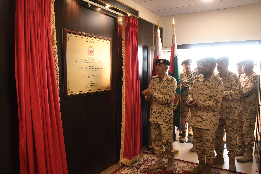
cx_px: 130
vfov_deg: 47.9
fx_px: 196
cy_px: 87
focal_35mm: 27
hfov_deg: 67.4
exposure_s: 1/60
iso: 2200
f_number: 8
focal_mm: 18
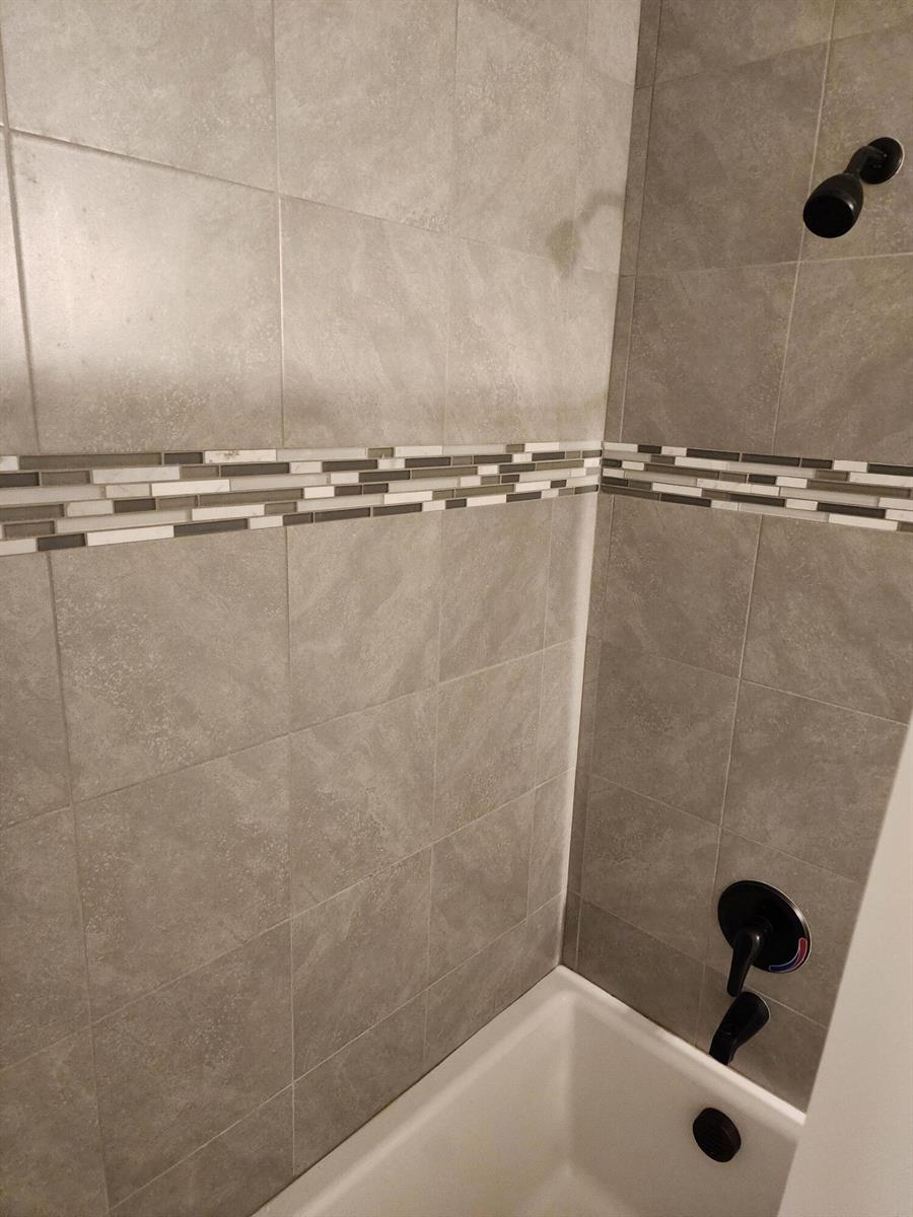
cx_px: 456
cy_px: 608
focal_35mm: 23
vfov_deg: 73.9
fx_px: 809
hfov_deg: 58.9
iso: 640
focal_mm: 6.4
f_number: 1.8
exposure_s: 1/60
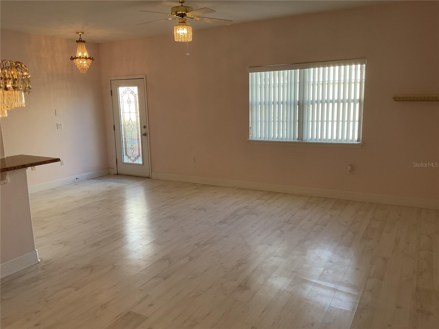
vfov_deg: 48.2
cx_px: 220
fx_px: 368
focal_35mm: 29
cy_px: 164
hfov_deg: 61.7
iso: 40
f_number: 1.8
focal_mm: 3
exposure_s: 1/120
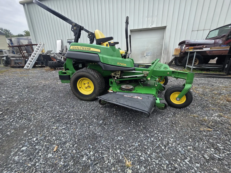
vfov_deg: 89.9
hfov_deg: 106.2
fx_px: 87
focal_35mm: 13
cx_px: 116
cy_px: 86
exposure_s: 1/321
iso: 40
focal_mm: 2.2
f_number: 1.9
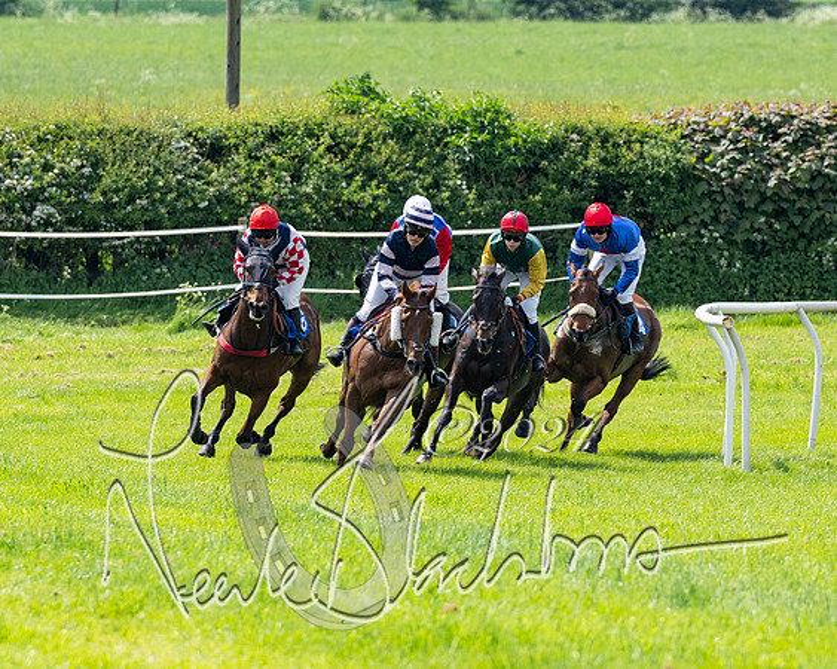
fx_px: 12381
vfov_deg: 3.1
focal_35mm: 500
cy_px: 334
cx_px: 358
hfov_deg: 3.9
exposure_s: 1/3200
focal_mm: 200
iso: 400
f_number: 4
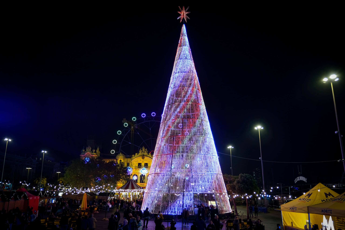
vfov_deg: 45.0
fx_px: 278
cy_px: 115
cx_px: 172
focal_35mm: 29
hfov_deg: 63.7
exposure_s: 1/10
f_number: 2.8
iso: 100
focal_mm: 19.4
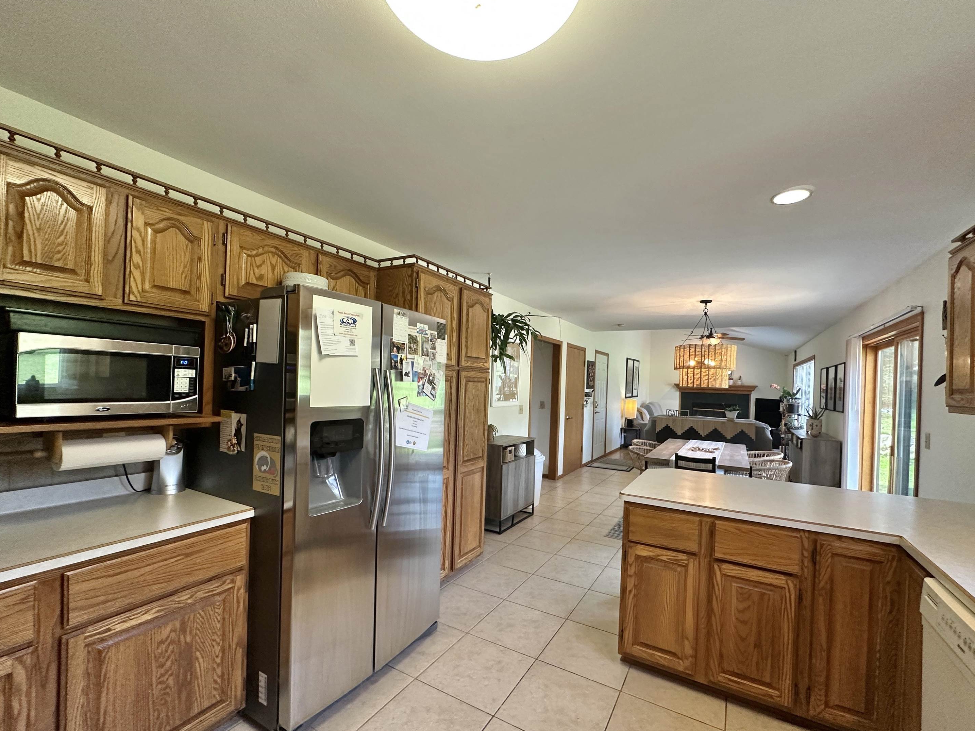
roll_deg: -1.5
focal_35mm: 15
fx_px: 422
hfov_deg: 98.1
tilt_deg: +0.3
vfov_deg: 81.7
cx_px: 508
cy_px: 387
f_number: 2.2
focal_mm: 2.22
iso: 320
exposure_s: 1/120
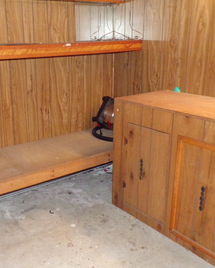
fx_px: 318
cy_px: 118
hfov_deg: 36.9
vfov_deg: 45.7
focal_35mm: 40
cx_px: 72
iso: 700
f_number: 3
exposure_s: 1/34
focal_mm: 4.3
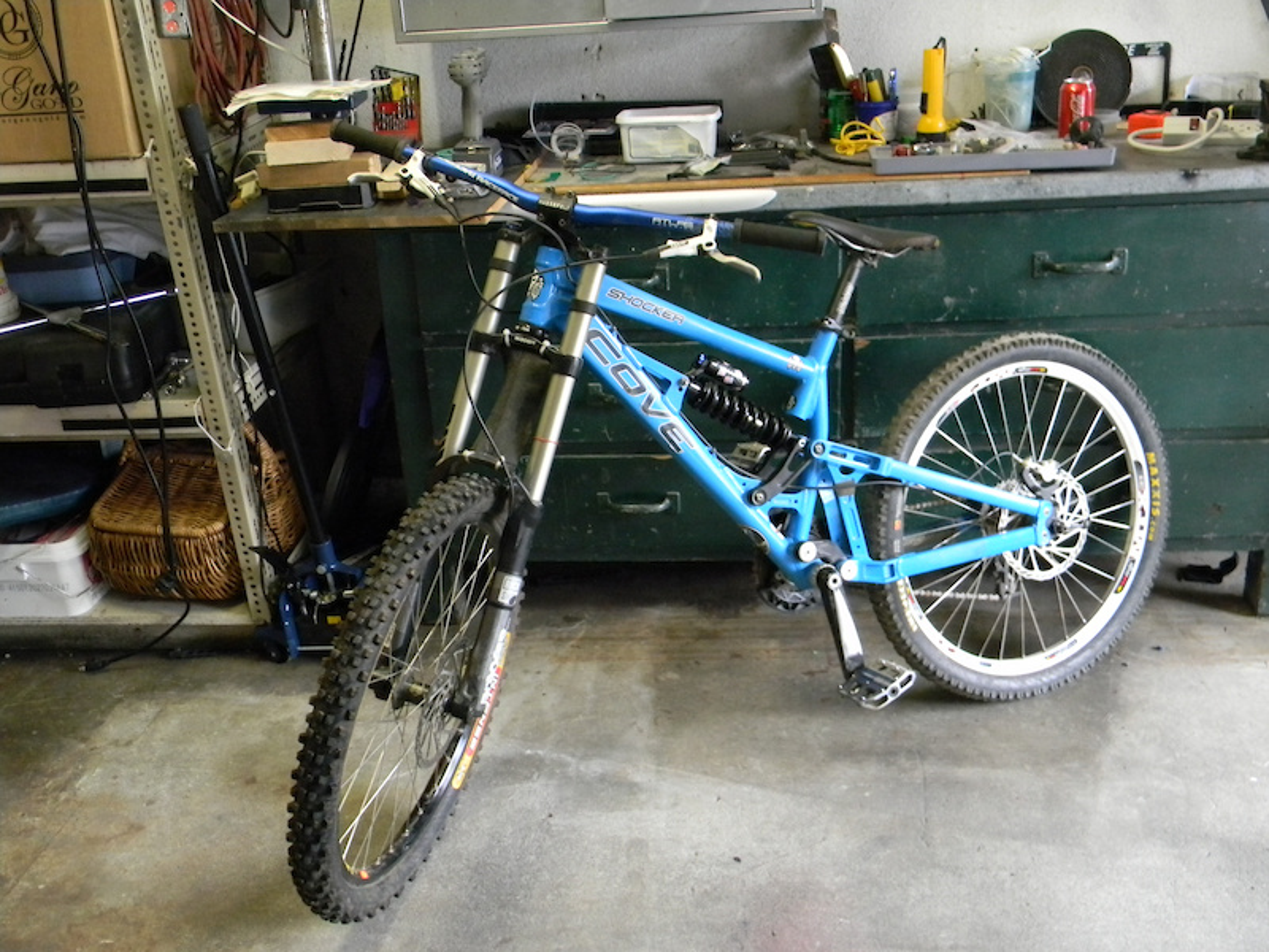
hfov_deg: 51.4
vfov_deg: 39.7
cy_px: 476
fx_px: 1320
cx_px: 634
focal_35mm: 36
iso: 400
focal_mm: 6.4
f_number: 3.7
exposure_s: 1/16.1
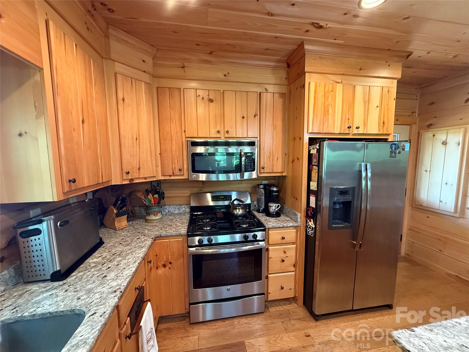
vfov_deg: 85.7
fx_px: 190
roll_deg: -0.1
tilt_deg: -5.5
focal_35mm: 14
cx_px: 234
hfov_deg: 102.1
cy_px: 176
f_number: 2.2
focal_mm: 2.22
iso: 640
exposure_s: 1/60
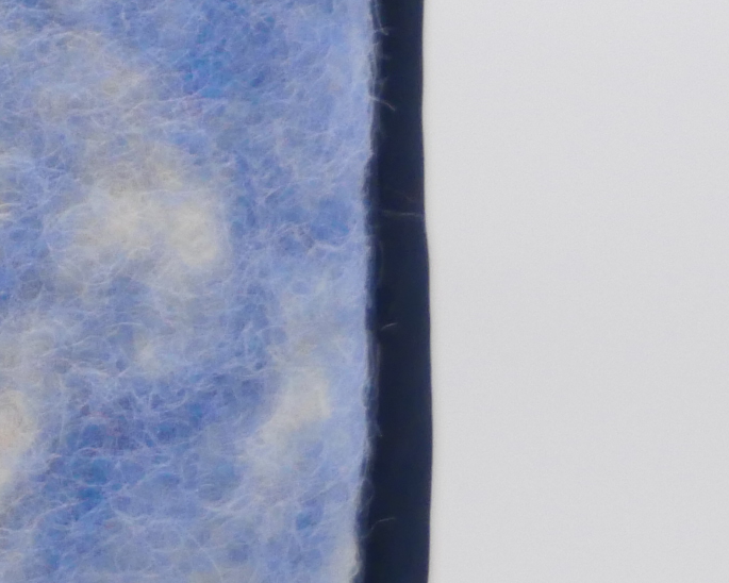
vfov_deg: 1.0
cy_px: -303
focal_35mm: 1586
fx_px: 34219
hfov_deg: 1.2
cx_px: -790
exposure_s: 1/320
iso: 640
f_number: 5.6
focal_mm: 150
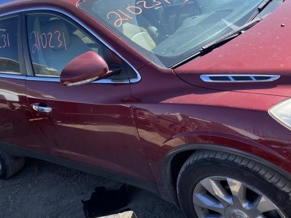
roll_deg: +20.0
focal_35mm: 42
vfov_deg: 34.2
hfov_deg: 44.8
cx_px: 137
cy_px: 86
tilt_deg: -17.7
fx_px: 353
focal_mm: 4.25
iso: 32
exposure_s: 1/1053
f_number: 1.8
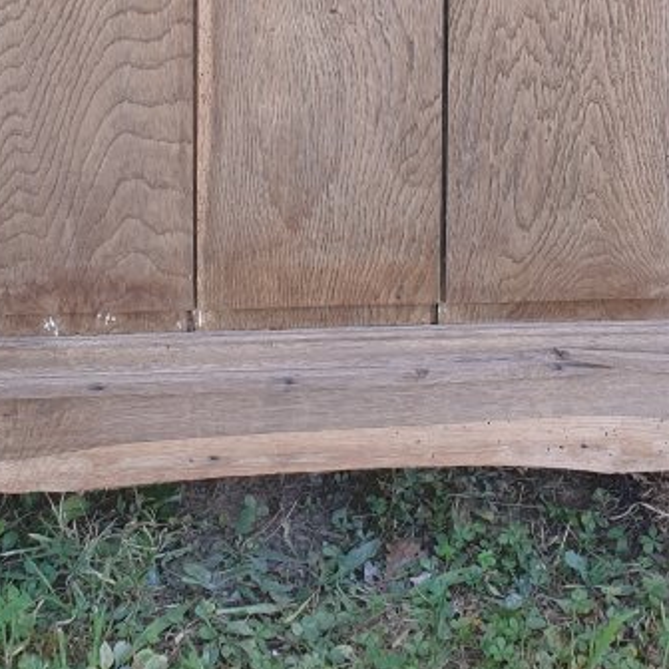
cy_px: -195
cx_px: 295
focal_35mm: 82
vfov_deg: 19.5
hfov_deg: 21.1
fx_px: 1793
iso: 64
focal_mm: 4.3
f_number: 2.4
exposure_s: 1/100
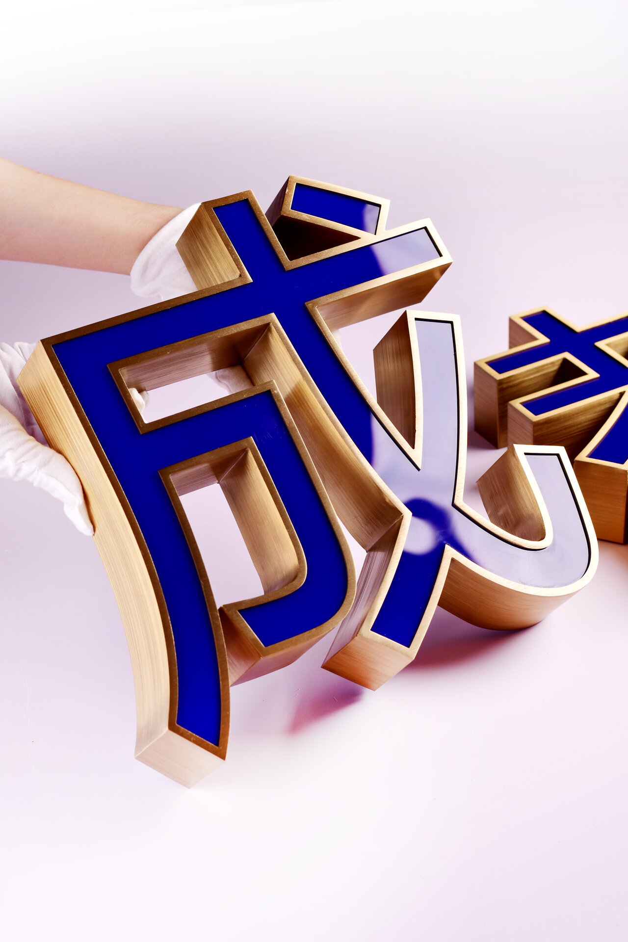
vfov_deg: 27.0
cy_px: 471
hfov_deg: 18.2
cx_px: 314
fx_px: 1962
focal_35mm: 75
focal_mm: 50
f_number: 6.3
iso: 100
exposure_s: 1/125
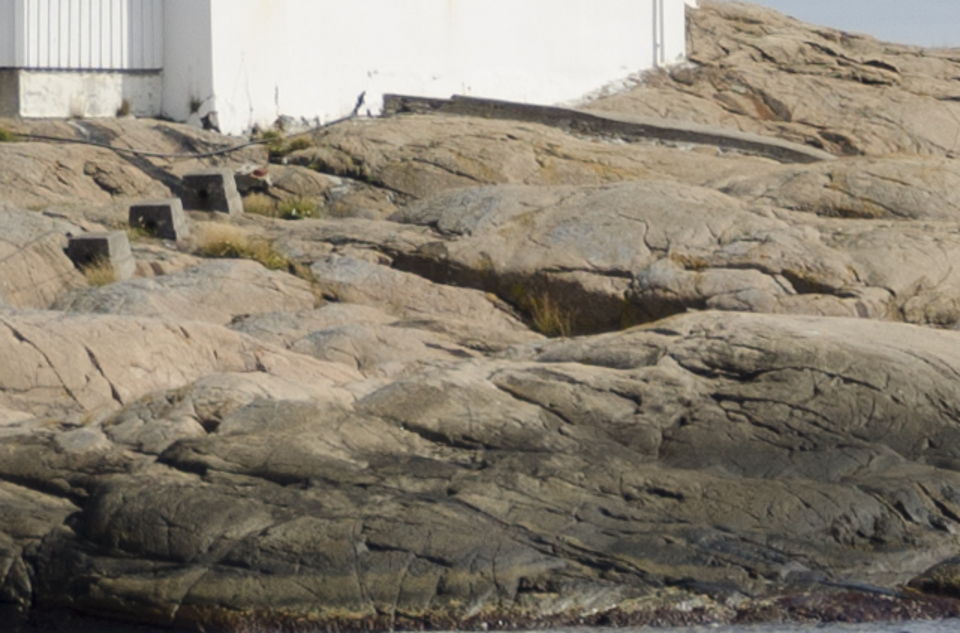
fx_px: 15205
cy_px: -9
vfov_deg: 2.4
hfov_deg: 3.6
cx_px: -188
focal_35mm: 572
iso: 100
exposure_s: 1/800
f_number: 5.6
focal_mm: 50
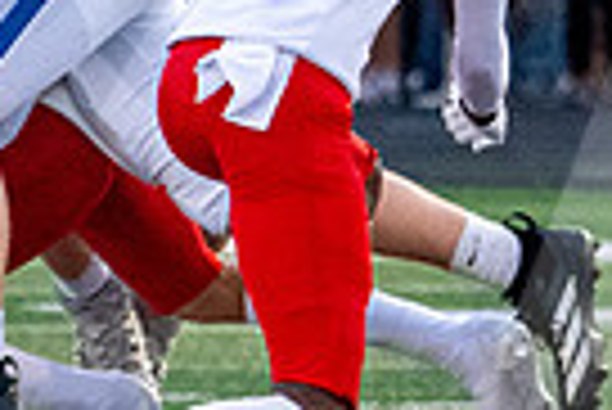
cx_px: 896
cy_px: 180
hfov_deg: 1.2
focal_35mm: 1687
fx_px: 28709
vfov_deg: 0.8
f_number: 5.6
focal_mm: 250
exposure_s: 1/1250
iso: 6400
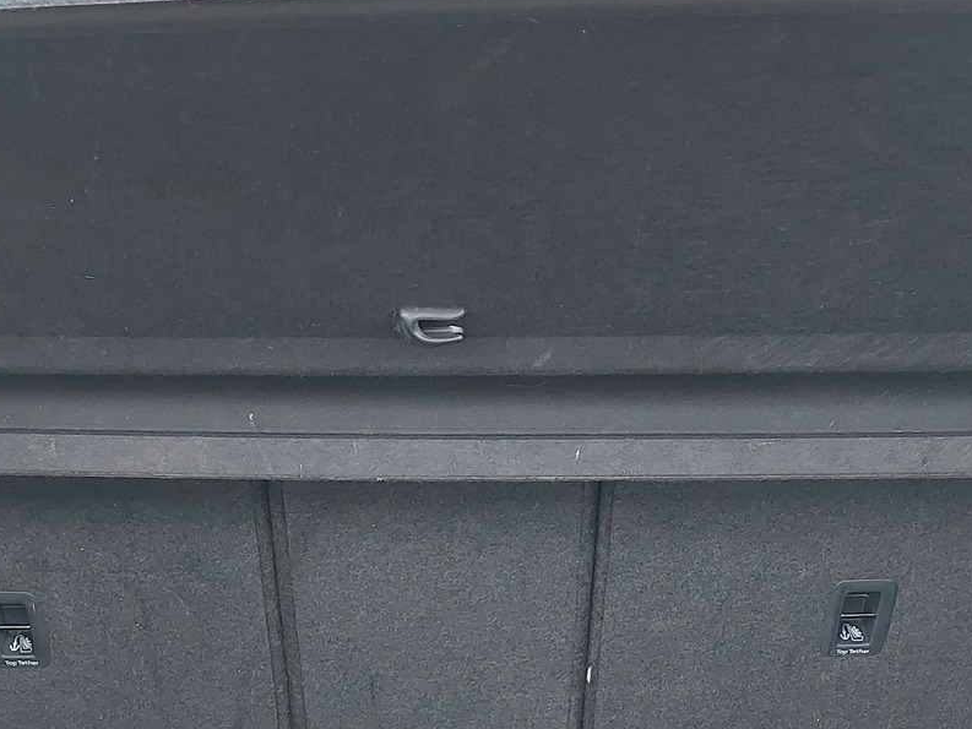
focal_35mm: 61
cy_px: 852
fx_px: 1713
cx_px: 418
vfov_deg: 22.3
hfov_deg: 31.6
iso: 100
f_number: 1.8
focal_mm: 5.23
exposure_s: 1/100
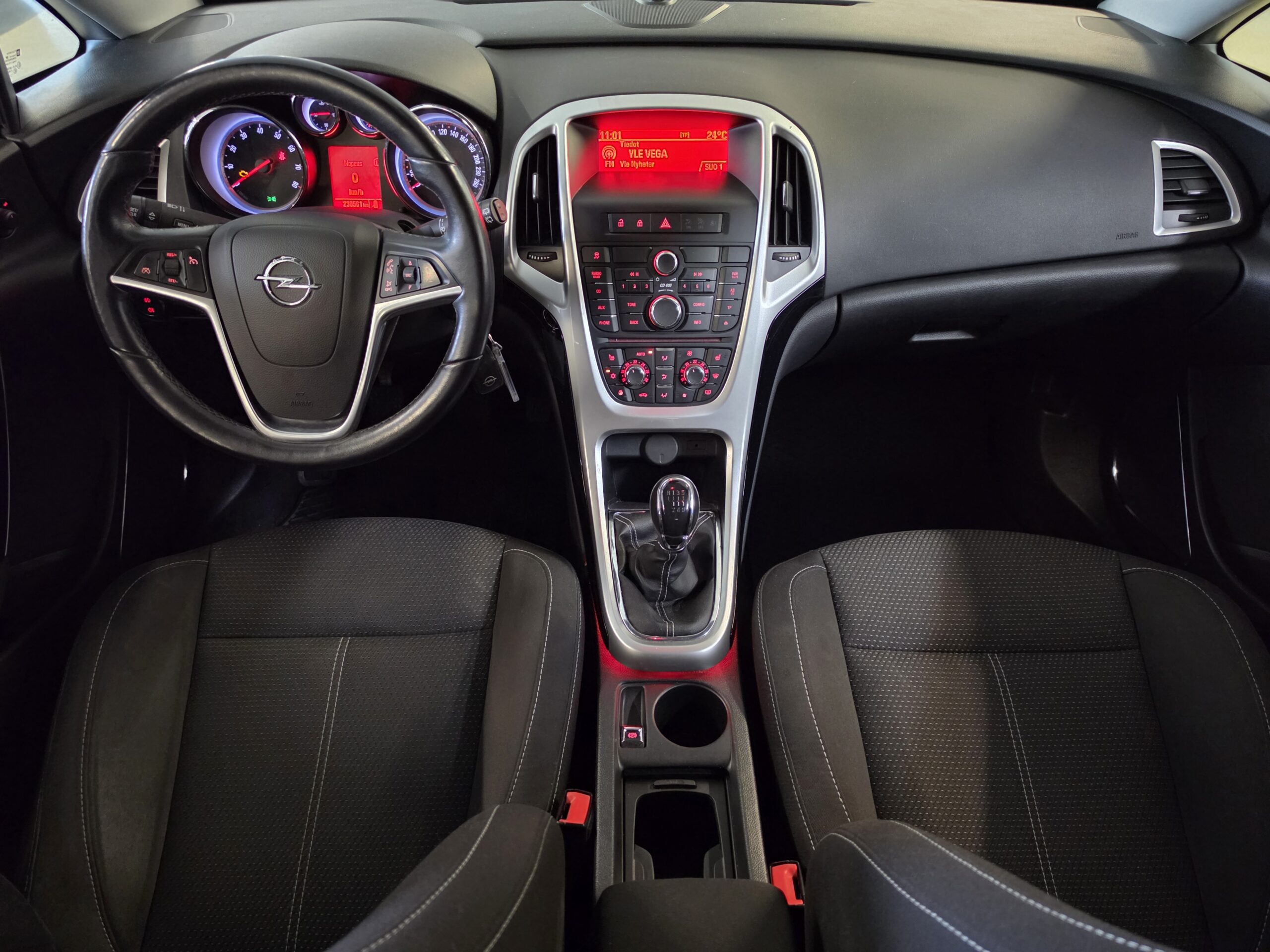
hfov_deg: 73.9
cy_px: 476
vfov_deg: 58.9
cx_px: 635
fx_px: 844
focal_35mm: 23
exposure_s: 1/50
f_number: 1.4
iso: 1250
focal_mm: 6.5
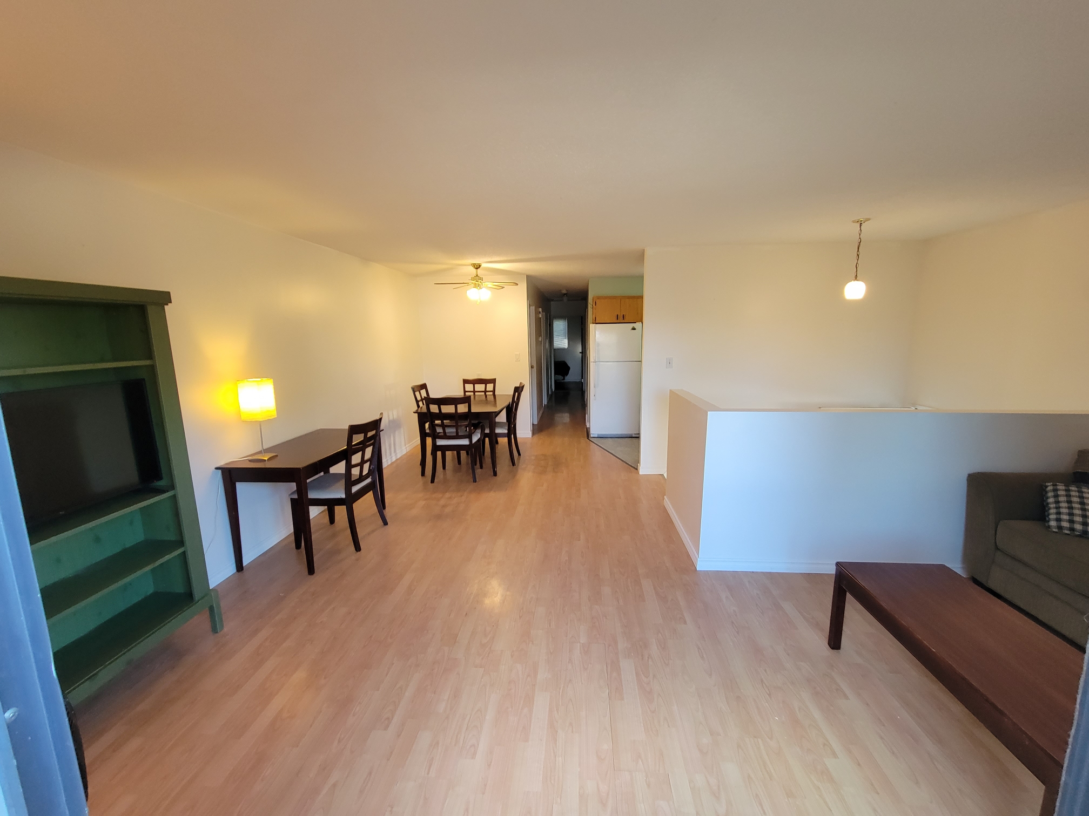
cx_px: 544
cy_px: 408
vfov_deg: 89.9
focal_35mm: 13
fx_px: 409
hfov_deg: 106.2
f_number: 2.2
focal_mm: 2.2
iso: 200
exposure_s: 1/60
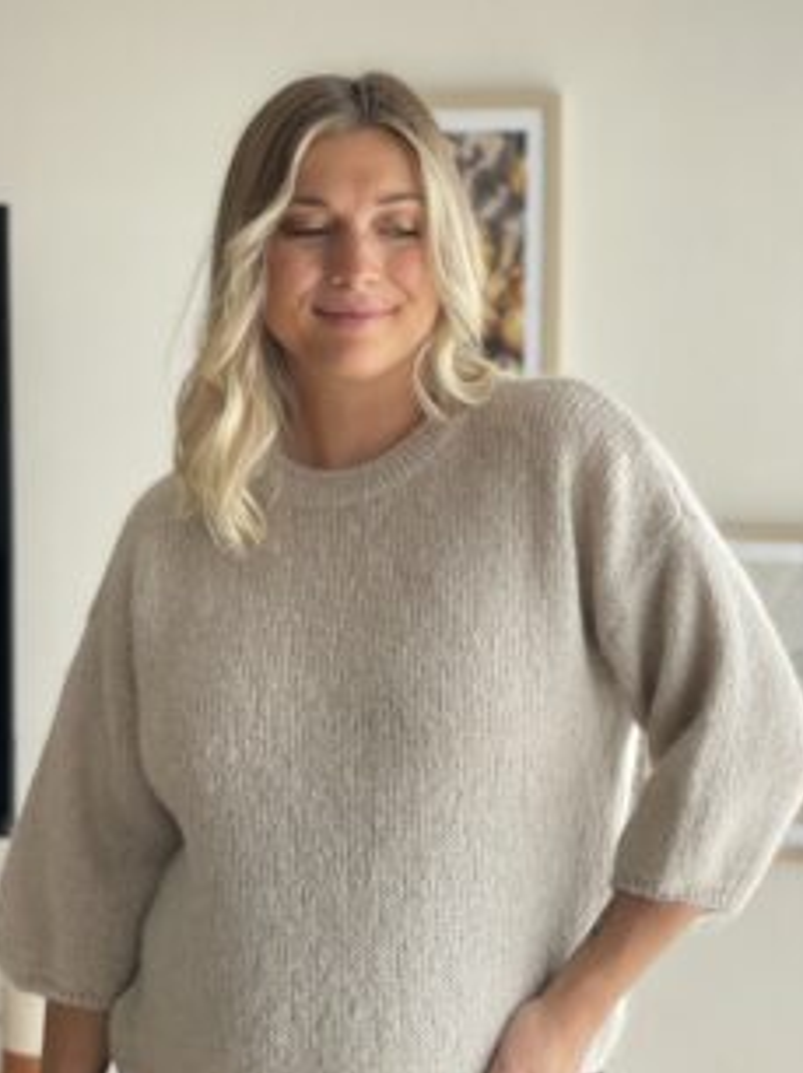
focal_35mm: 68
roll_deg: +0.1
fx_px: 2106
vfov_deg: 28.6
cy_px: 515
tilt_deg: -1.8
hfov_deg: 21.6
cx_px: 456
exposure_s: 1/428
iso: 32
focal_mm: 6
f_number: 2
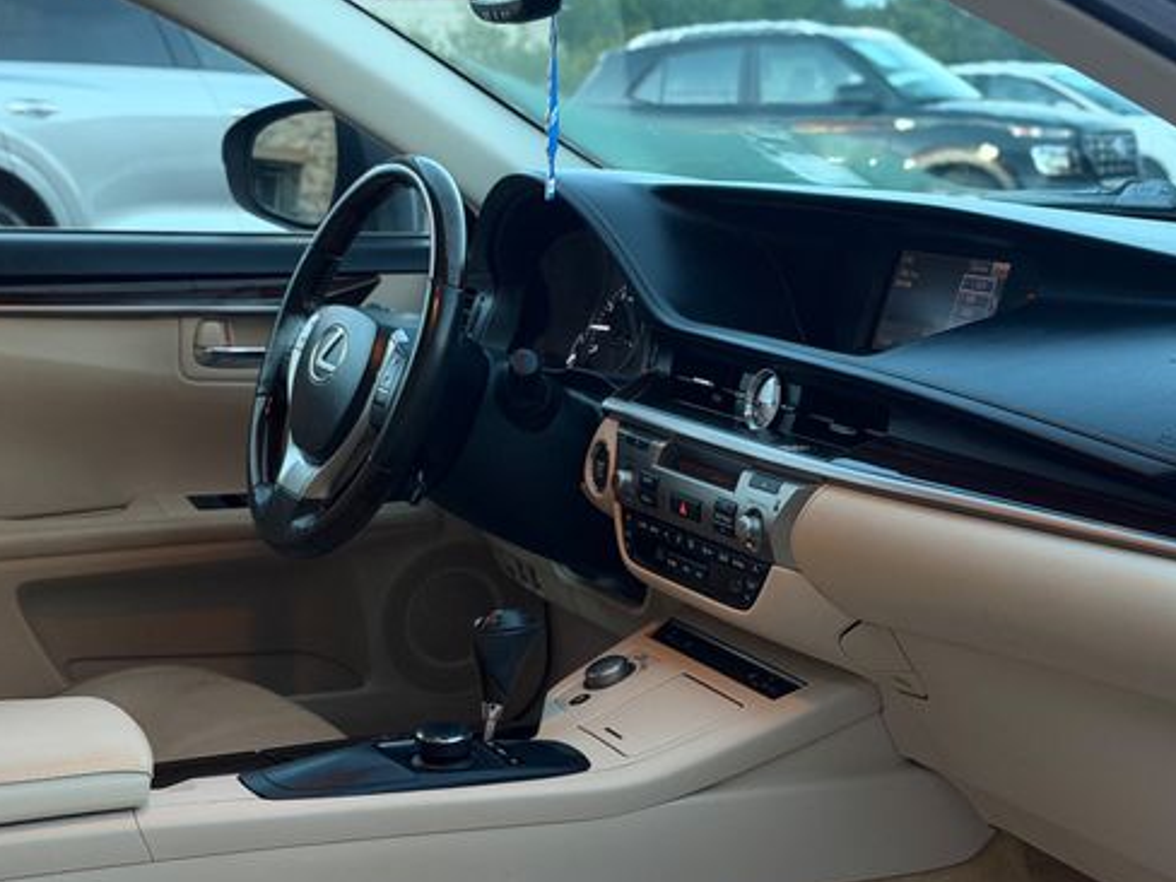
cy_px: 559
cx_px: 602
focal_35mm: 63
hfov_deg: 30.7
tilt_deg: -13.3
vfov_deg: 23.2
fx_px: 2140
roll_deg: +1.0
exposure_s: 1/40
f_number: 1.78
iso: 250
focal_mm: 6.76
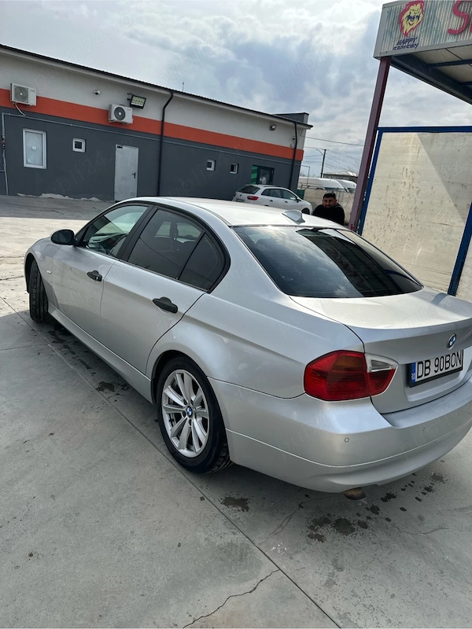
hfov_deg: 56.8
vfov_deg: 71.6
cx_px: 236
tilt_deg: -16.7
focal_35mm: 24
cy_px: 314
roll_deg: -7.1
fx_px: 436
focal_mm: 6.86
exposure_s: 1/5848
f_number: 1.78
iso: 80
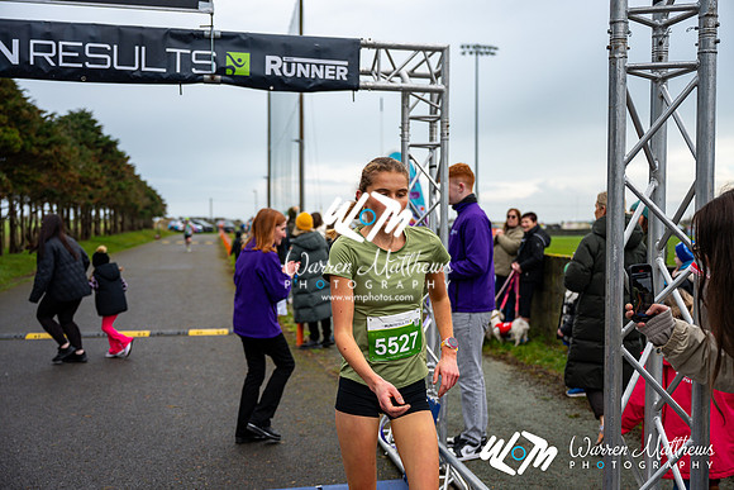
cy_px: 245
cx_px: 367
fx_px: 795
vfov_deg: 34.2
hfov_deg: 49.5
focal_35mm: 39
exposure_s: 1/1250
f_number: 2.8
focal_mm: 39
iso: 180
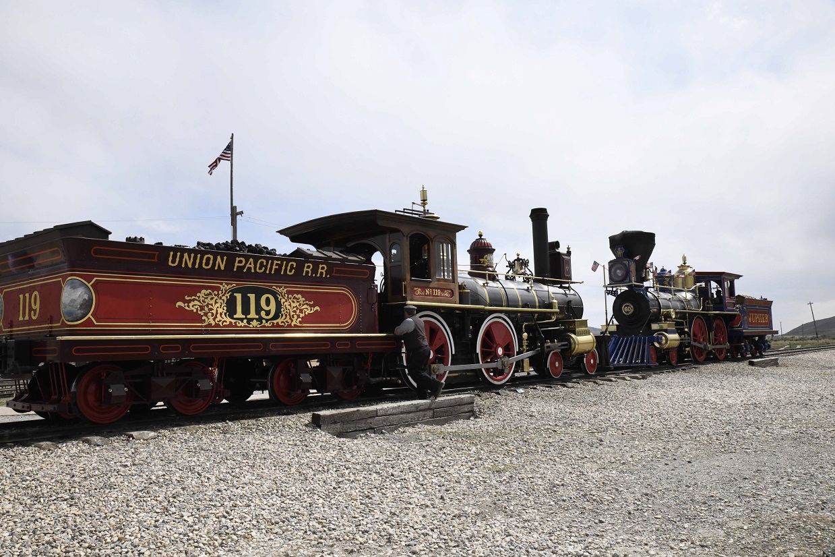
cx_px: 418
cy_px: 278
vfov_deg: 41.1
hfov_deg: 58.7
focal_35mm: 32
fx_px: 742
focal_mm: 32
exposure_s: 1/1250
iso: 3200
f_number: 22
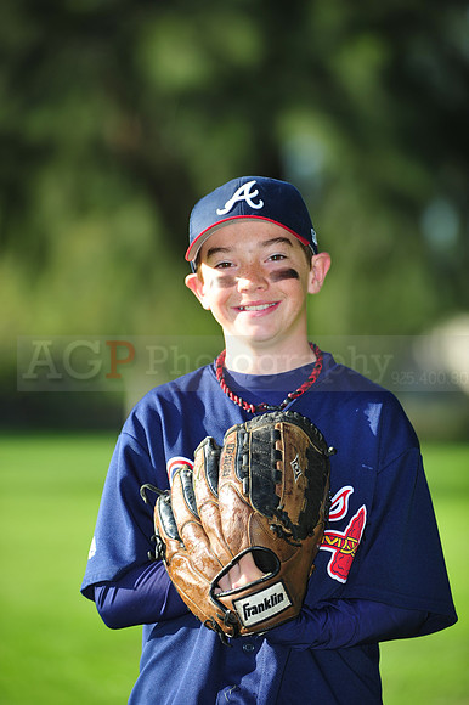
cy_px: 352
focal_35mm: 200
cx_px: 234
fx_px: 3913
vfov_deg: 10.3
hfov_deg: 6.9
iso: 200
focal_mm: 200
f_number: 4
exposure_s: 1/640
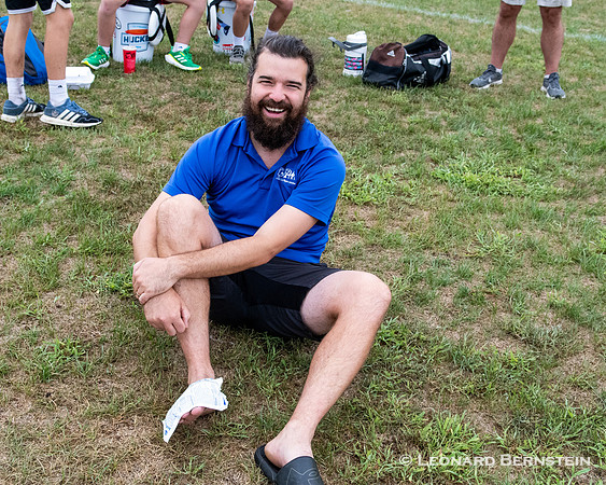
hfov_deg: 38.3
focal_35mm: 49
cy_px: 217
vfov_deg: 31.1
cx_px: 274
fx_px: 871
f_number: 5.6
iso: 1600
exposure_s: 1/640
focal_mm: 26
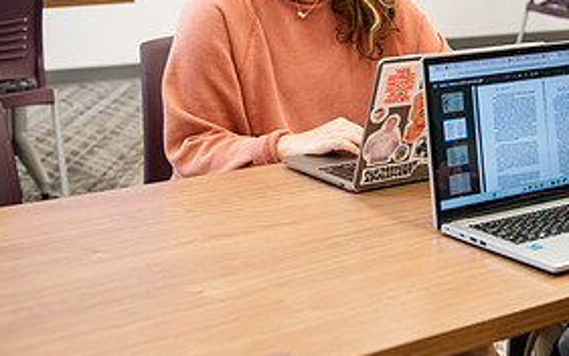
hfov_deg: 24.9
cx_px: 526
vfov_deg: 16.1
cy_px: 25
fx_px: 1241
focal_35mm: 80
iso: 1000
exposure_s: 1/200
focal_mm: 38
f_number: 3.2
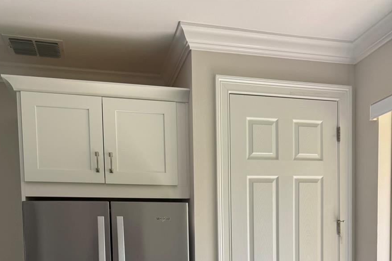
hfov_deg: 55.8
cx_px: 194
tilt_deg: -1.0
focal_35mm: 34
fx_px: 370
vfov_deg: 35.0
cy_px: 265
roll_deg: +0.3
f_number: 1.78
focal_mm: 6.76
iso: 64
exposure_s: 1/121
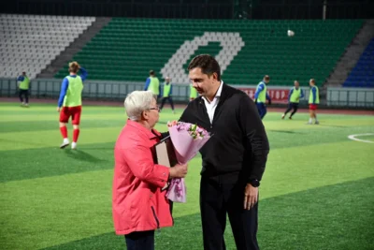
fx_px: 1476
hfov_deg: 14.4
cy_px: 125
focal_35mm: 142
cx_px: 187
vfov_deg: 9.7
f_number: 5.3
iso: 1250
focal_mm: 95
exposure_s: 1/60
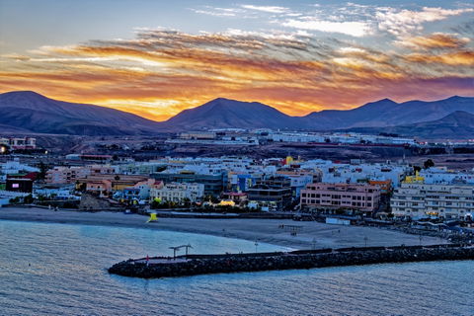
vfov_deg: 20.0
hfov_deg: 29.7
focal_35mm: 68
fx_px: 895
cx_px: 237
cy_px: 158
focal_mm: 24.79
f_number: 4
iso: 200
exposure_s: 1/200
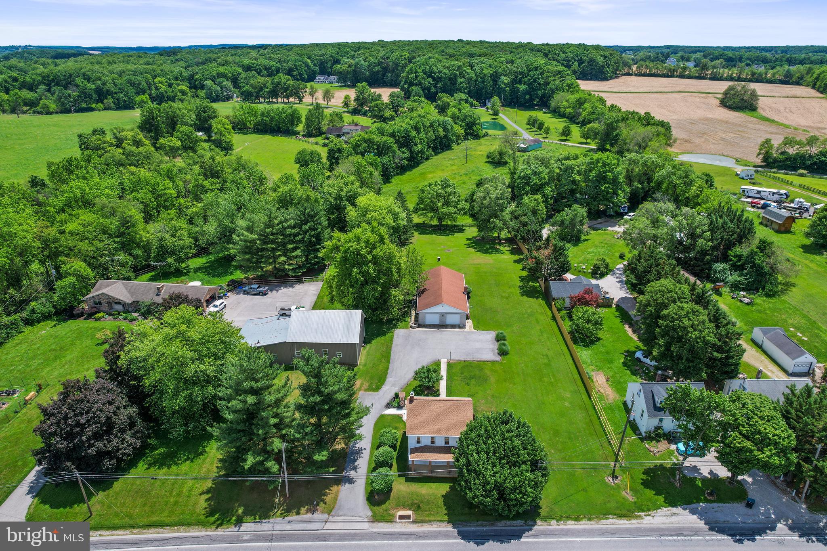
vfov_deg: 57.2
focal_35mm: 22
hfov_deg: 78.6
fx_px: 505
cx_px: 414
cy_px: 276
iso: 100
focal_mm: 8.38
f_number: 2.8
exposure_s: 1/1000
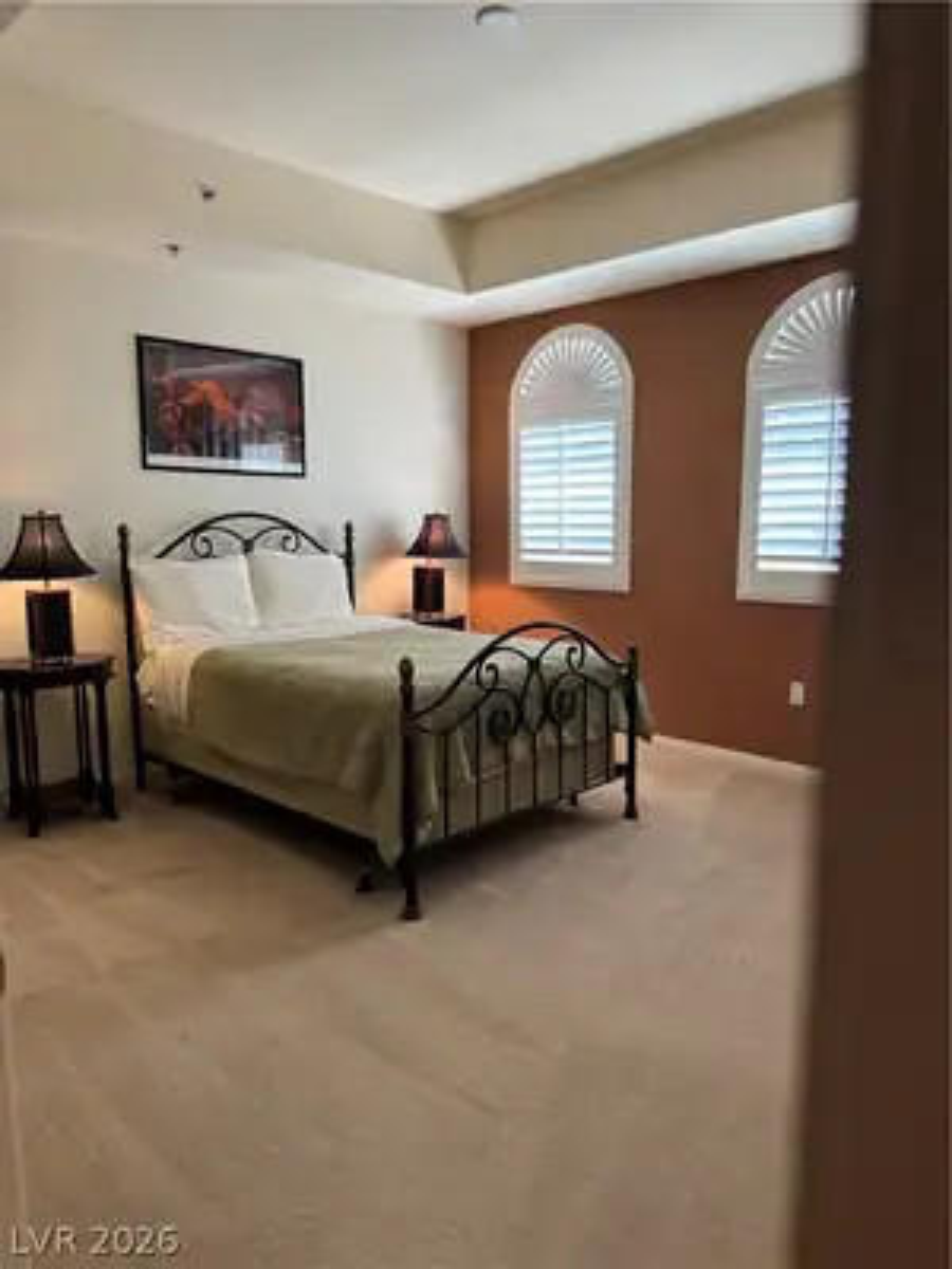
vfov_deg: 71.6
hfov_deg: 56.8
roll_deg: -0.2
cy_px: 634
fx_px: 880
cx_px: 476
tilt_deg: -8.0
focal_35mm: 24
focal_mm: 6.76
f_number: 1.78
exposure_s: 1/120
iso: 200
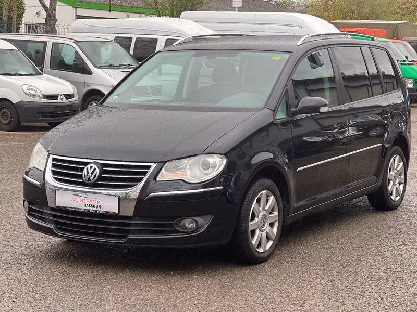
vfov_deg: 19.1
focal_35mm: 77
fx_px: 928
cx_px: 208
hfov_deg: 25.3
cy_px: 156
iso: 50
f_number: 2.8
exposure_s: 1/121
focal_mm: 9
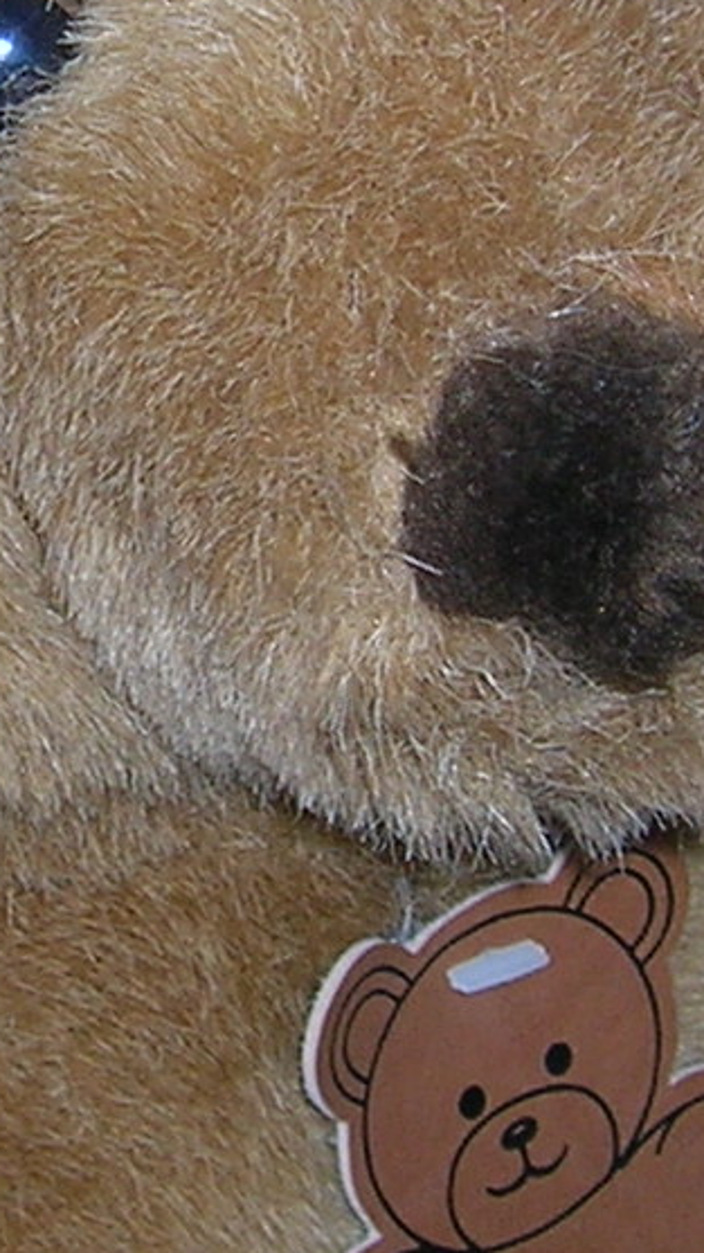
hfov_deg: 7.9
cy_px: 254
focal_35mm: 152
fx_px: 5048
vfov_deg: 14.1
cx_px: -47
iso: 50
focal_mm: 5.7
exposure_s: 1/60.1
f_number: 2.9
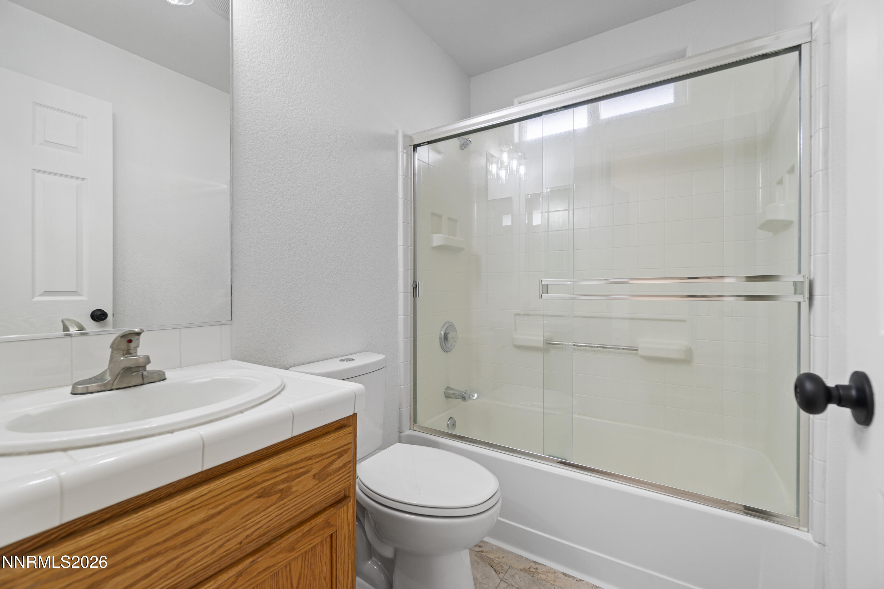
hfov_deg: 100.4
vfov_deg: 77.3
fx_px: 368
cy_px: 294
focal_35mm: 15
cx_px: 442
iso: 100
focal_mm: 10
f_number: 5
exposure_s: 1/2.5
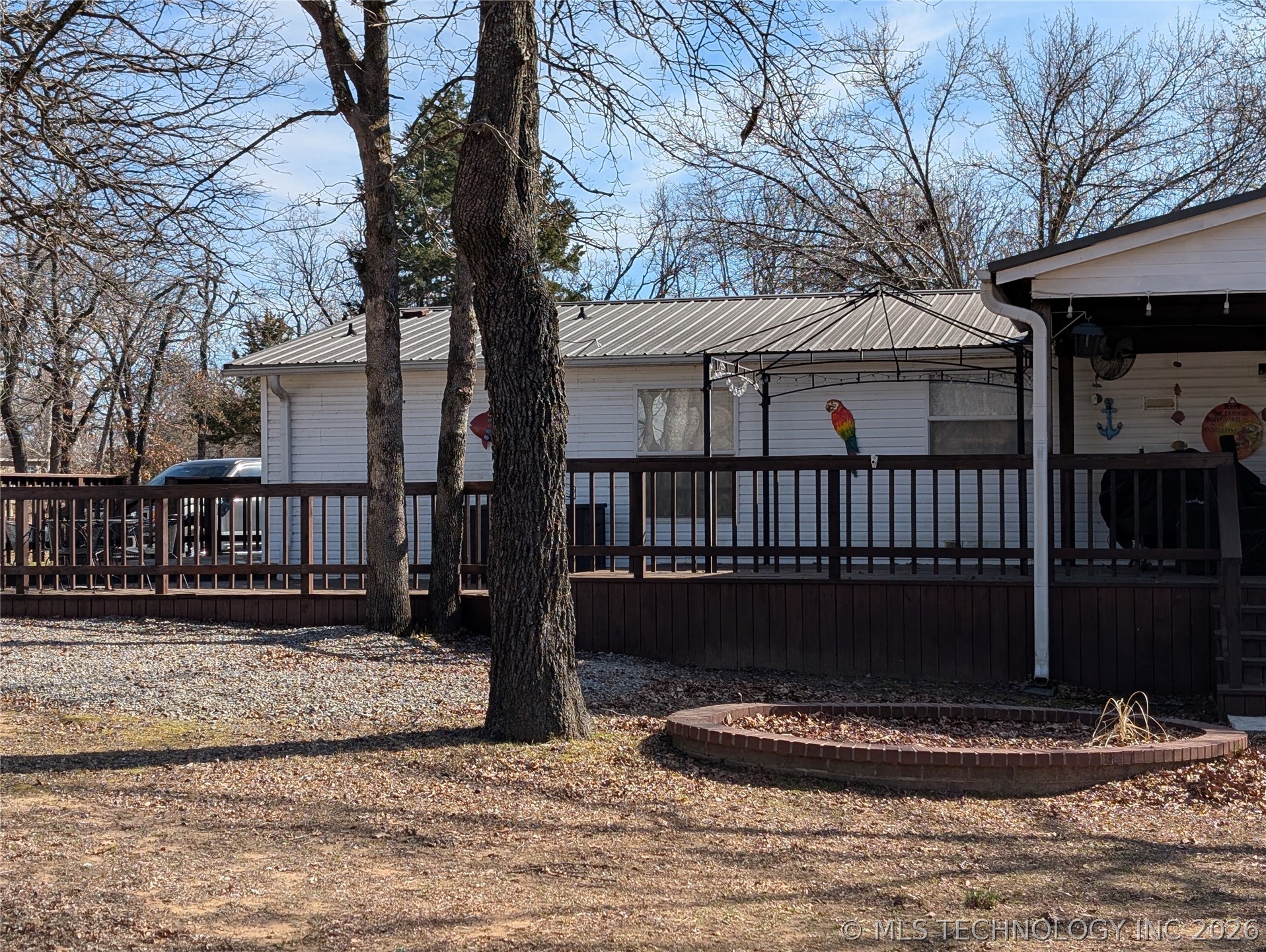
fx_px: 1794
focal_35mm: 49
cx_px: 633
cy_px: 476
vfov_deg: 29.7
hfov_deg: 38.9
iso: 21
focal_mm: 6.9
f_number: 1.68
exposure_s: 1/1095
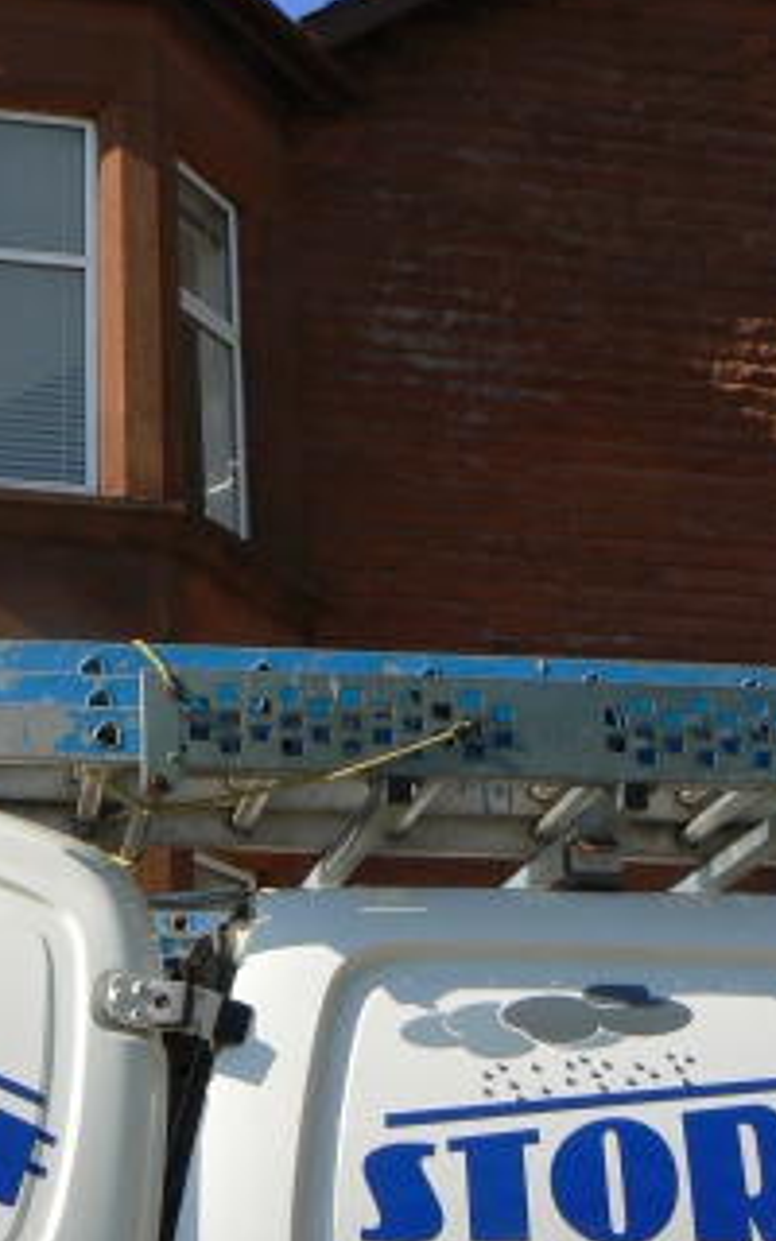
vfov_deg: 33.4
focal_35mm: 61
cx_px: 85
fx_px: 2064
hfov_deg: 20.9
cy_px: 690
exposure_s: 1/400
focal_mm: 6
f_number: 5.6
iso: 80
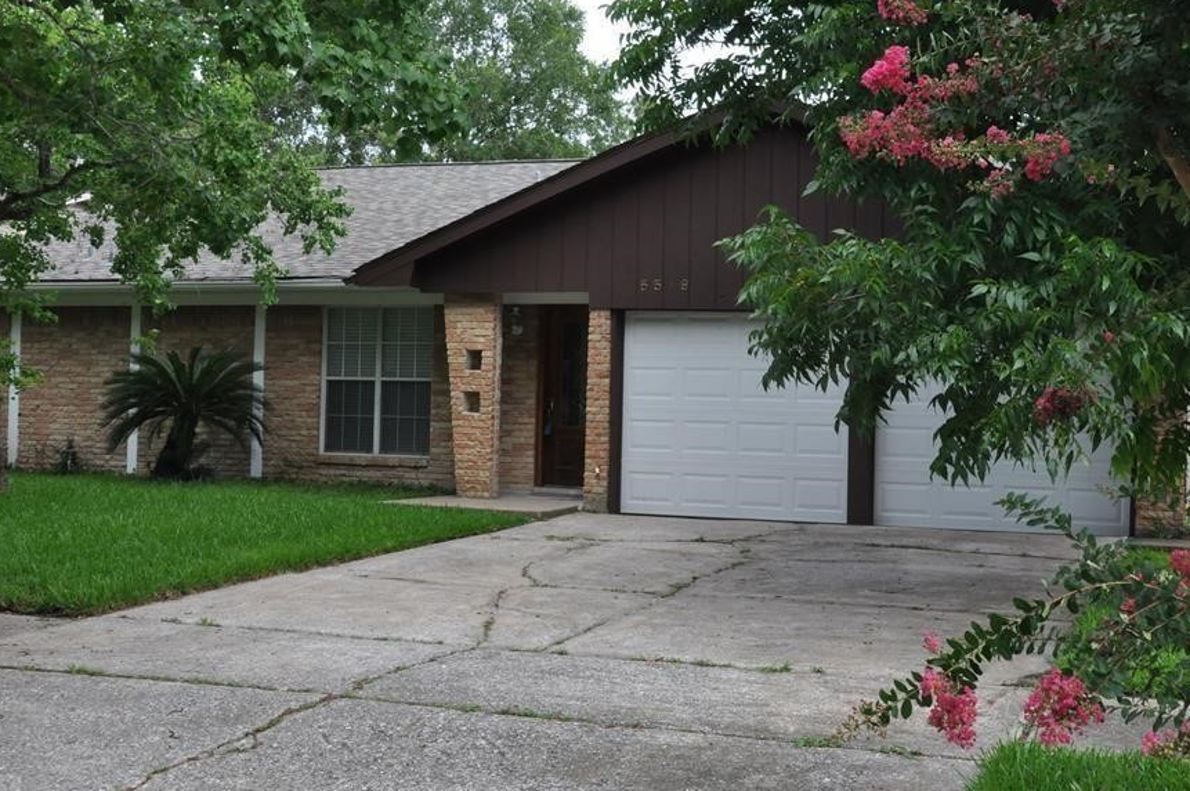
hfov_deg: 43.9
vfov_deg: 30.1
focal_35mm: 45
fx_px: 1472
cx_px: 688
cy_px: 376
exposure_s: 1/200
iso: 800
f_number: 14
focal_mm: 25
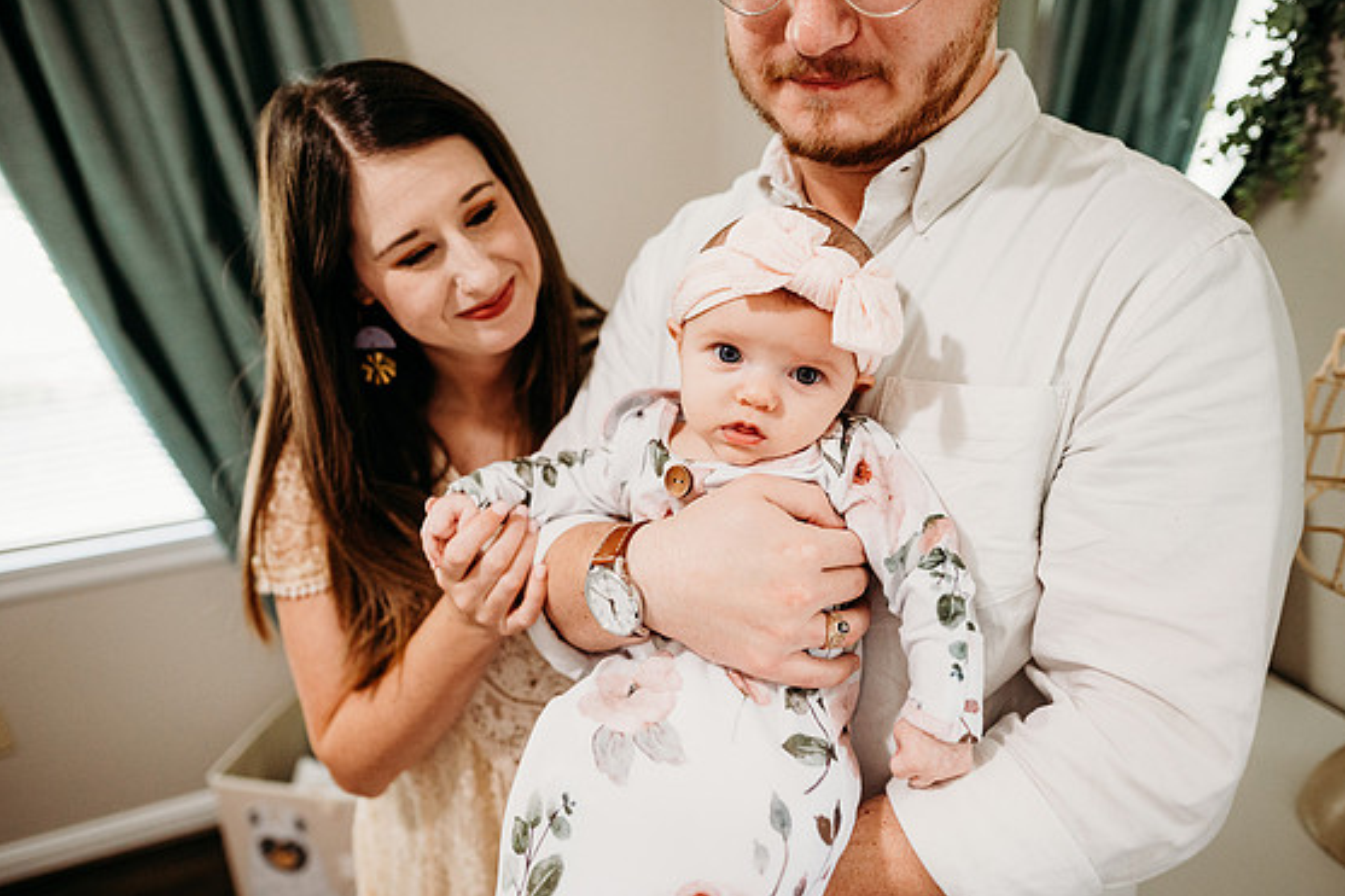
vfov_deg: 51.3
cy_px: 455
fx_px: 934
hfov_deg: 71.5
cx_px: 691
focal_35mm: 25
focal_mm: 24
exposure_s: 1/200
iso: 1600
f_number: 2.5
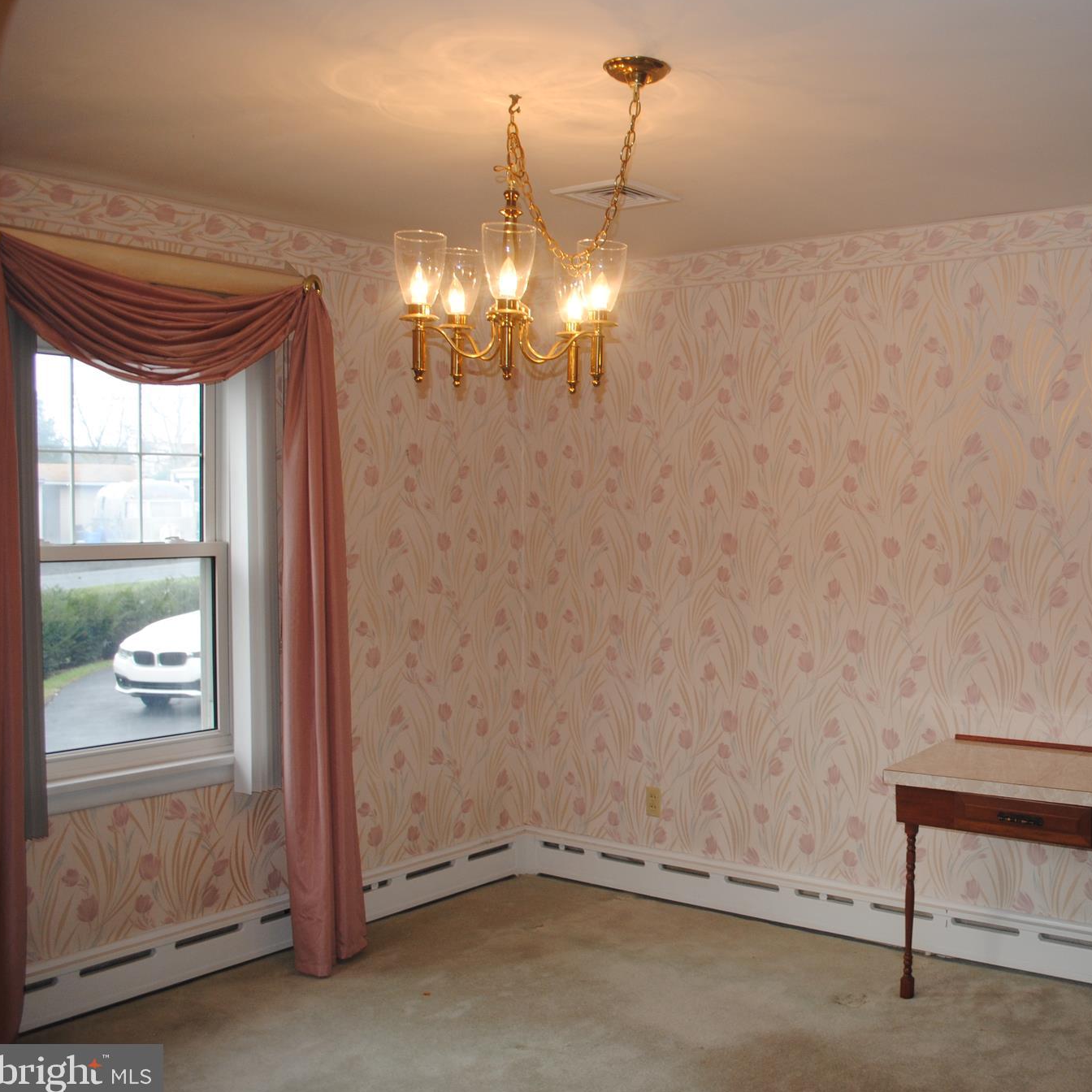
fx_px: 1249
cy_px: 547
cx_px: 815
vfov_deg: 47.2
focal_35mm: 35
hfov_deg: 45.6
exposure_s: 1/60
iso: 200
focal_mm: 18
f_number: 3.5
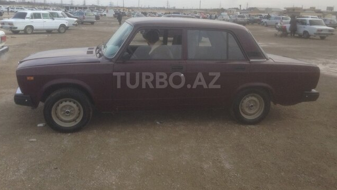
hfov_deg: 54.0
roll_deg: -2.4
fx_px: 331
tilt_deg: -11.6
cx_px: 167
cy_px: 80
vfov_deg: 32.0
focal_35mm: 37
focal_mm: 4.12
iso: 50
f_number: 2.4
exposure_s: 1/390
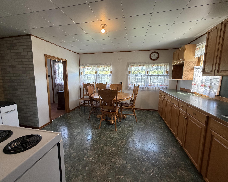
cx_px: 110
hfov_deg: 96.8
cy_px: 91
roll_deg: +0.1
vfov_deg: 84.0
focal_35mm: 15
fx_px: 101
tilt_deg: -8.3
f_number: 2.2
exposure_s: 1/121
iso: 200
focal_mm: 2.22
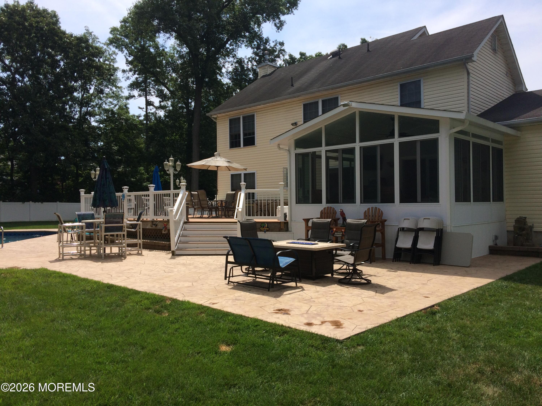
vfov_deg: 48.2
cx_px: 271
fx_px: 454
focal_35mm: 29
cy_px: 203
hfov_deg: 61.7
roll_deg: +0.9
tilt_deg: +1.1
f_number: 2.2
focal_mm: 4.15
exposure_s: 1/2283
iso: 32
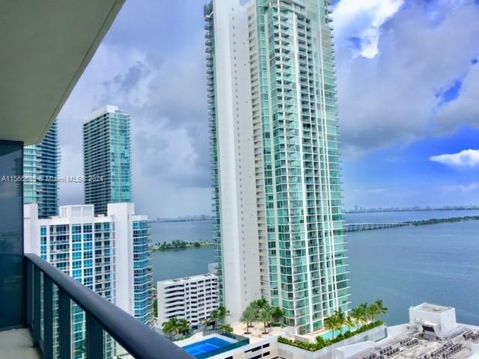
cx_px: 240
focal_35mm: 29
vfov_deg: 48.2
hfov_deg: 61.7
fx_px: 401
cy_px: 180
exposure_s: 1/1522
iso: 32
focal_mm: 4.15
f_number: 2.2
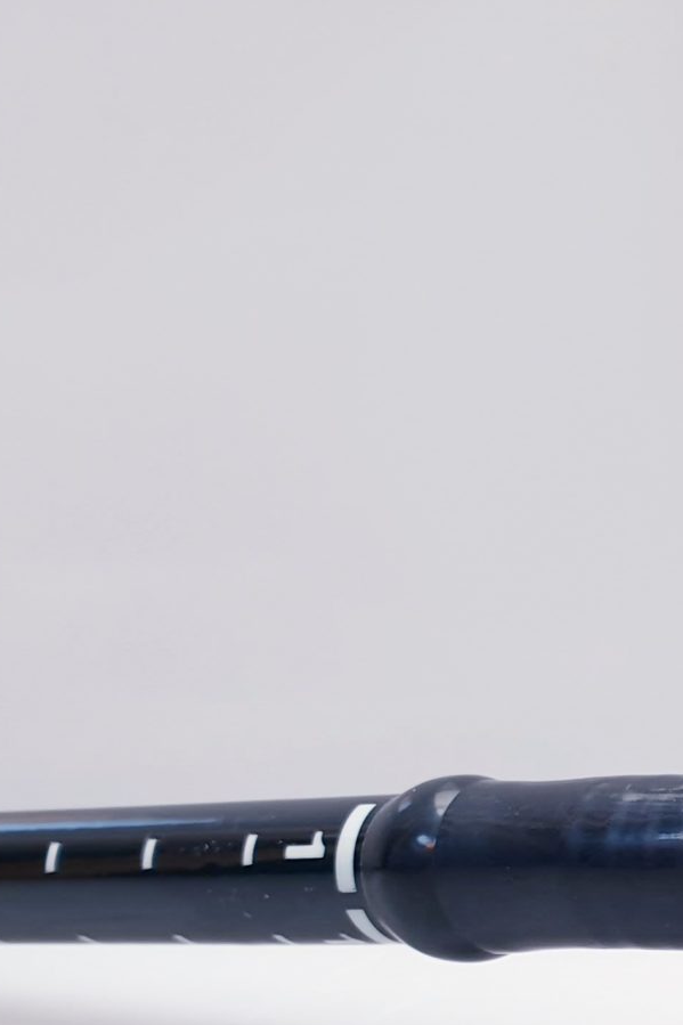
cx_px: 1115
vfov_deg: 25.5
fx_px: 2192
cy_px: 929
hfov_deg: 15.8
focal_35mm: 77
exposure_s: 1/50
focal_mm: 4.3
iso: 64
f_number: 2.4
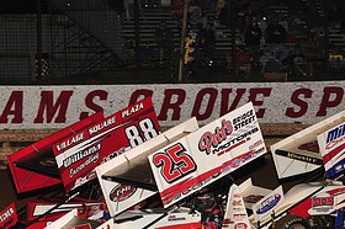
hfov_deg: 12.4
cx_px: 219
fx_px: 1589
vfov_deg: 8.2
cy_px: 181
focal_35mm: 166
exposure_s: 1/320
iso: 1000
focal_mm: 80
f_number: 7.1
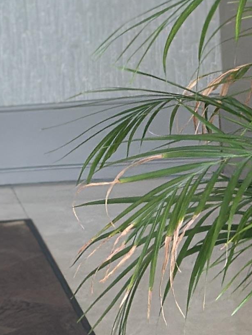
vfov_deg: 8.3
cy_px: -56
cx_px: -308
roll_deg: +3.2
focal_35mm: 236
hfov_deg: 6.1
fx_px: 2291
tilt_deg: -18.8
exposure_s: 1/104
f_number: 1.78
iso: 125
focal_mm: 6.86
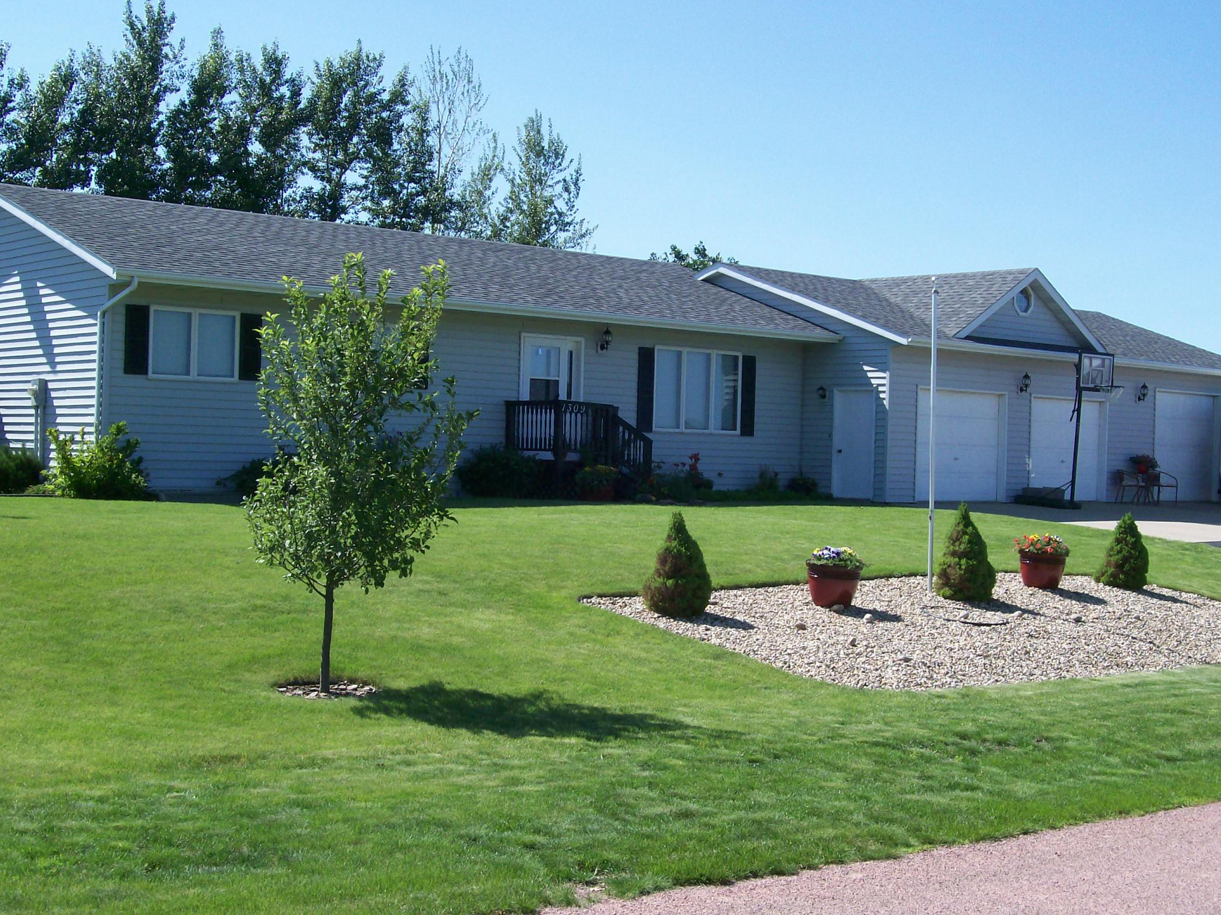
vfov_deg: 29.7
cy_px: 466
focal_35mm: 49
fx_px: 1728
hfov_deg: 38.9
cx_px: 624
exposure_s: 1/381
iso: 80
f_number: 5.4
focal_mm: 7.6
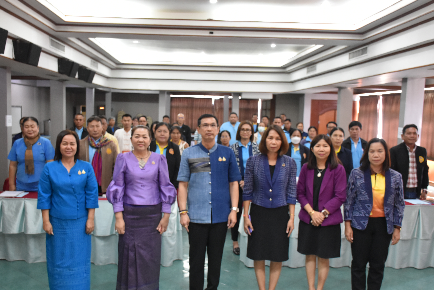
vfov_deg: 34.5
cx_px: 207
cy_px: 161
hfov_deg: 50.0
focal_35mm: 39
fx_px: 465
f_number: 4
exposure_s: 1/30
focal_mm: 23
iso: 1800
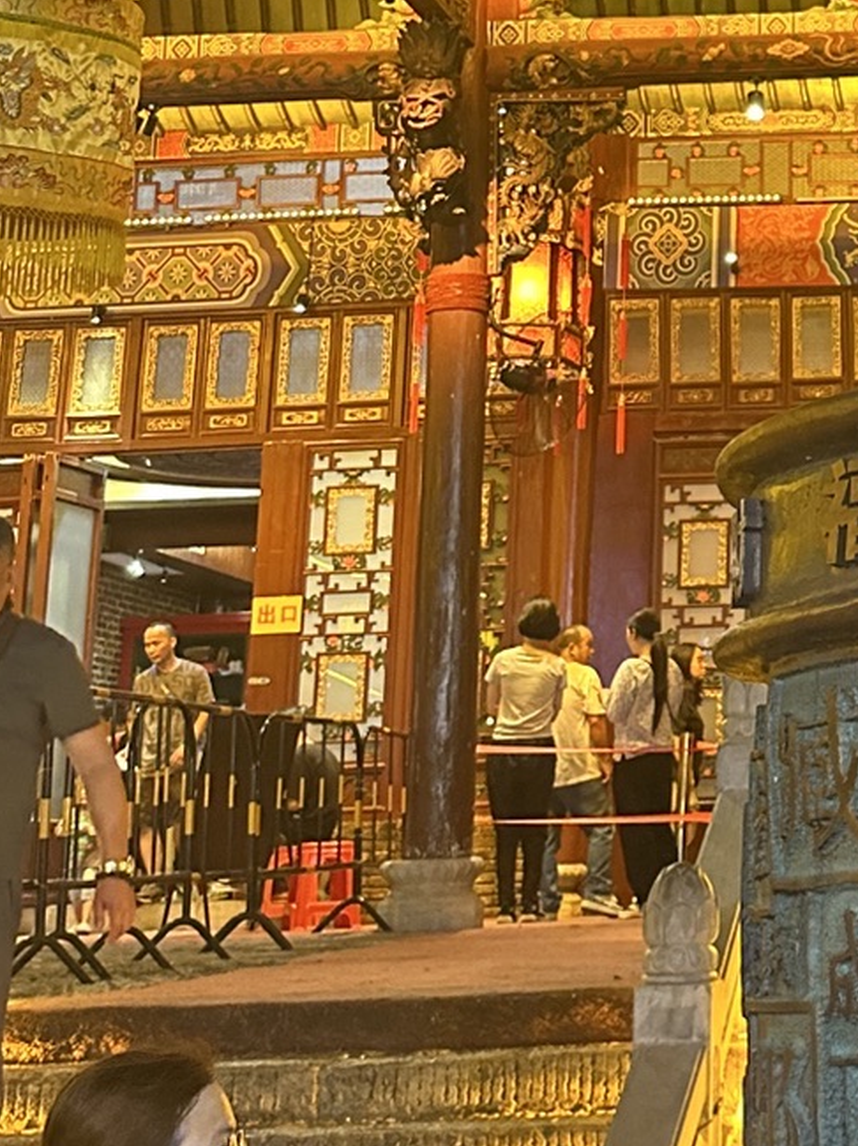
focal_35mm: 74
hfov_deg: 18.6
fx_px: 2448
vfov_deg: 25.7
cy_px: 175
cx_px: 1077
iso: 500
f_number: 1.78
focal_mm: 6.86
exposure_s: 1/50
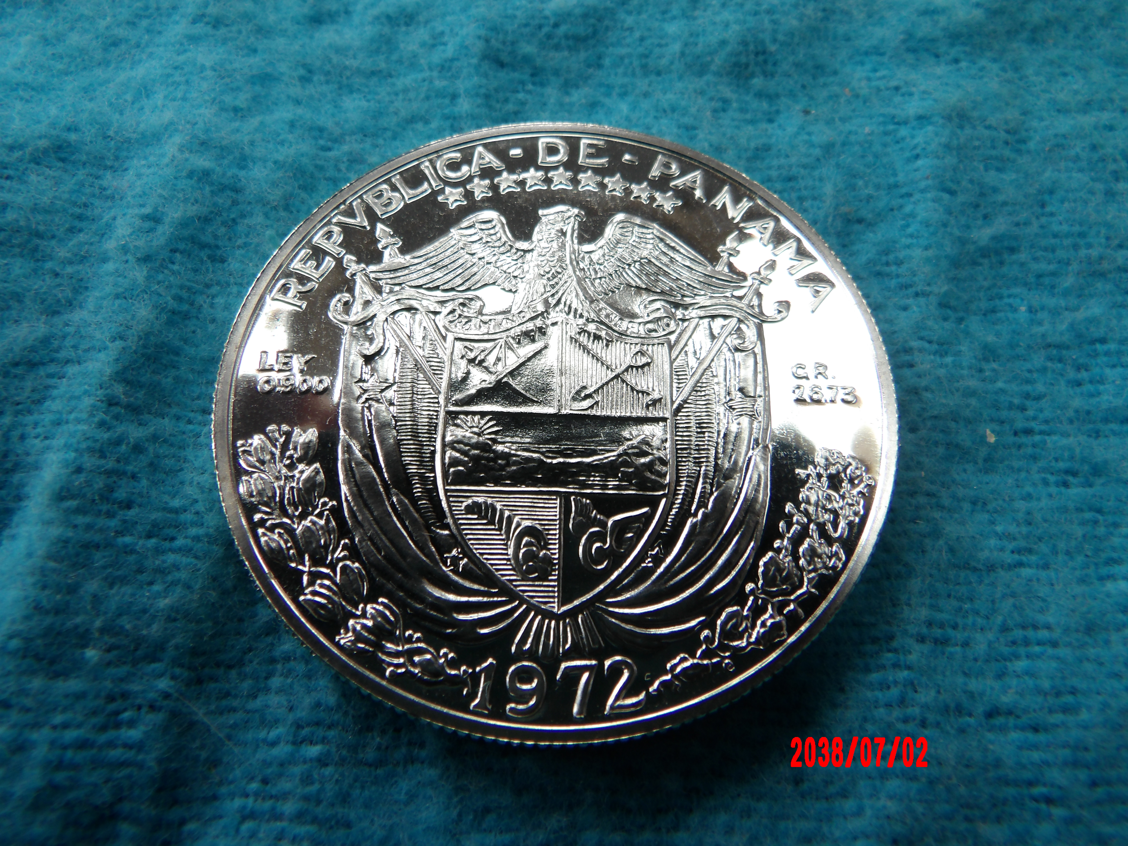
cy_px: 423
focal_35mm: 23
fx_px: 749
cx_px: 564
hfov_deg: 73.9
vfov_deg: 58.9
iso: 100
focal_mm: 4.2
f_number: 4.1
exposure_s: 1/43
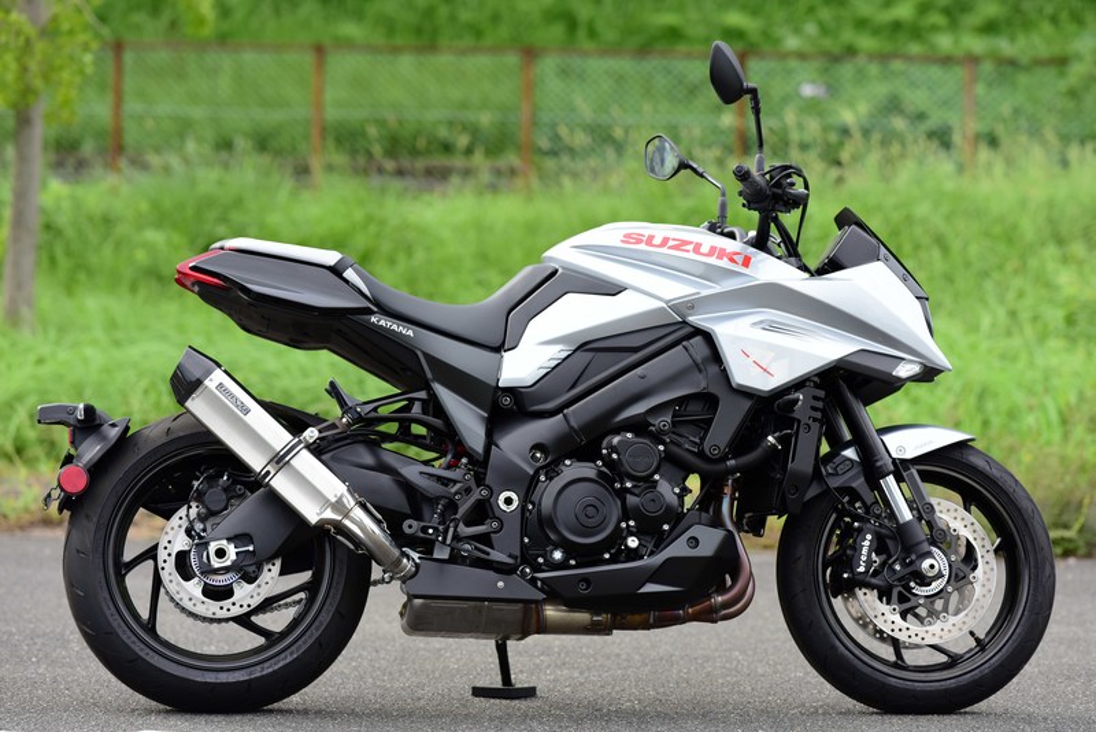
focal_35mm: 105
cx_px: 548
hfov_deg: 19.4
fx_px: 3198
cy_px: 366
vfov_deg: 13.1
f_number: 3.2
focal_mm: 105
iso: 500
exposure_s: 1/2000
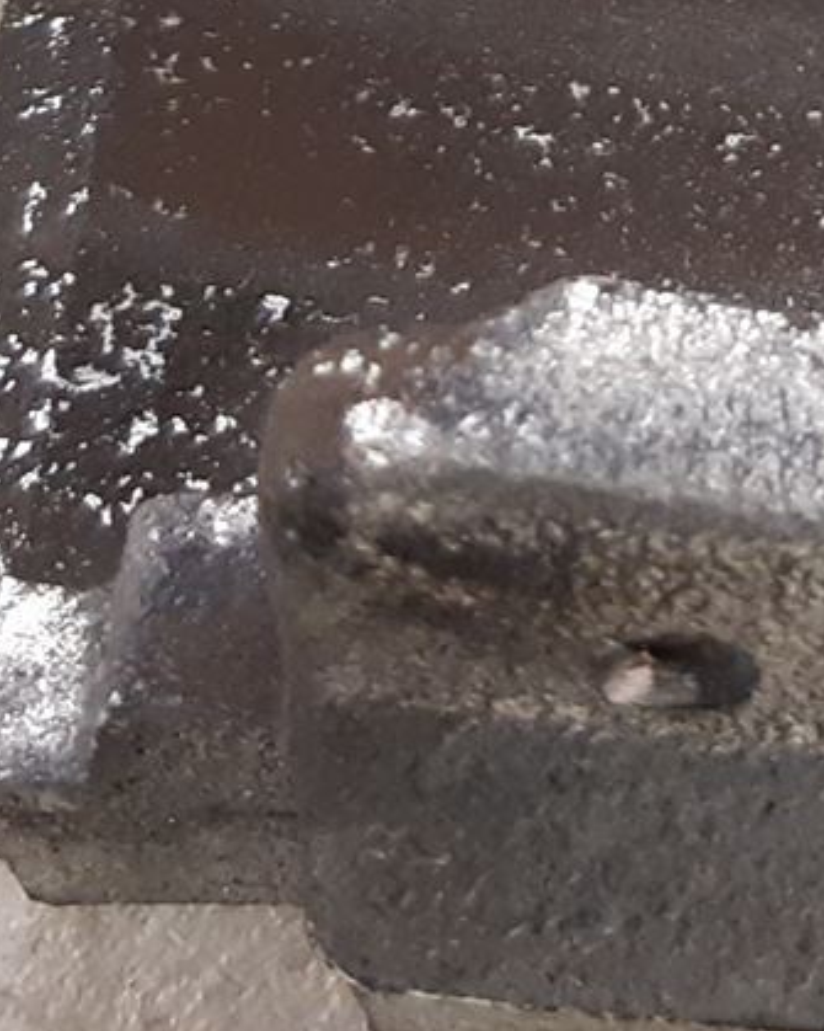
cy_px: -320
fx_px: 3781
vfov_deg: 14.8
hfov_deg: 12.0
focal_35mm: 124
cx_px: 1163
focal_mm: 3.93
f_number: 1.7
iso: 200
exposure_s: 1/33
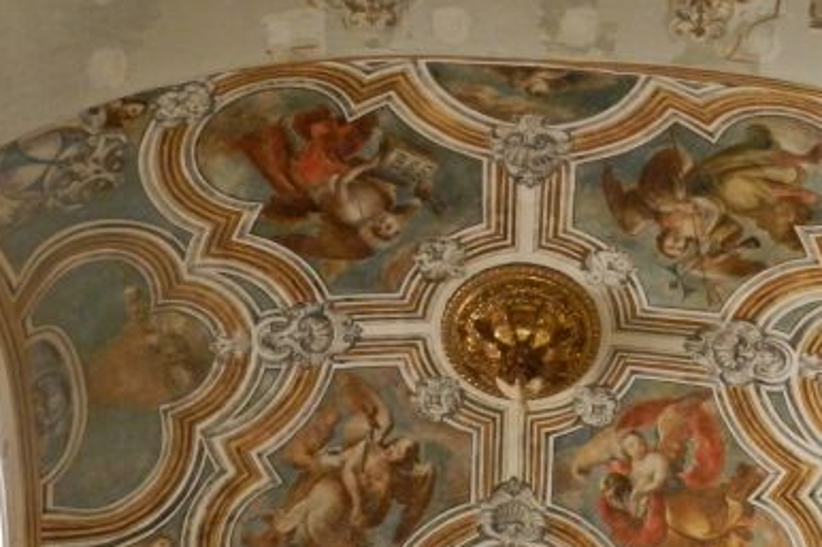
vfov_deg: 19.6
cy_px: 379
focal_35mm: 69
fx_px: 1575
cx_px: 464
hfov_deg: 29.2
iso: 800
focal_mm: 5.6
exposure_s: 1/15
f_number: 3.7
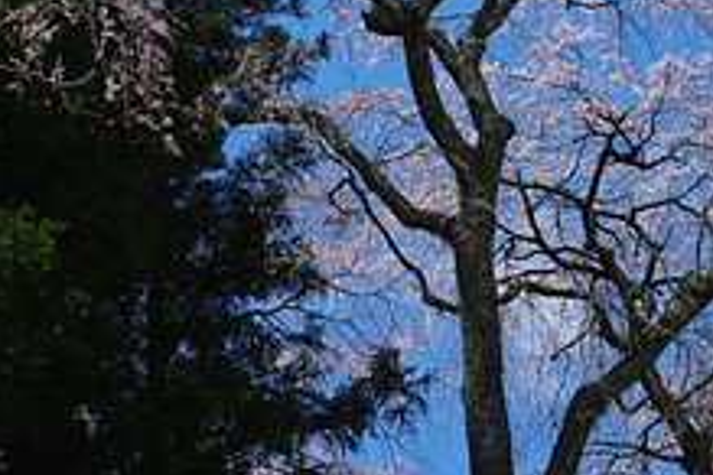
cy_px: -10
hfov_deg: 20.7
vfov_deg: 13.7
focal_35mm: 98
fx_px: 1941
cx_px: 508
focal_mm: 28
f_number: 7.1
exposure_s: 1/1000
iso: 200
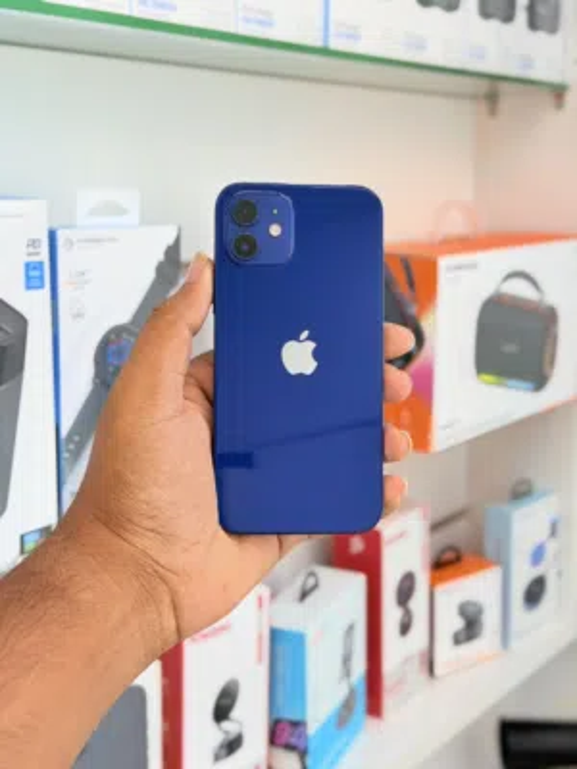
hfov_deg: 30.3
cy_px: 384
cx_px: 288
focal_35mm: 48
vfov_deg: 39.7
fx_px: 1067
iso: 80
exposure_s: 1/434
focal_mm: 6.76
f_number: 1.78
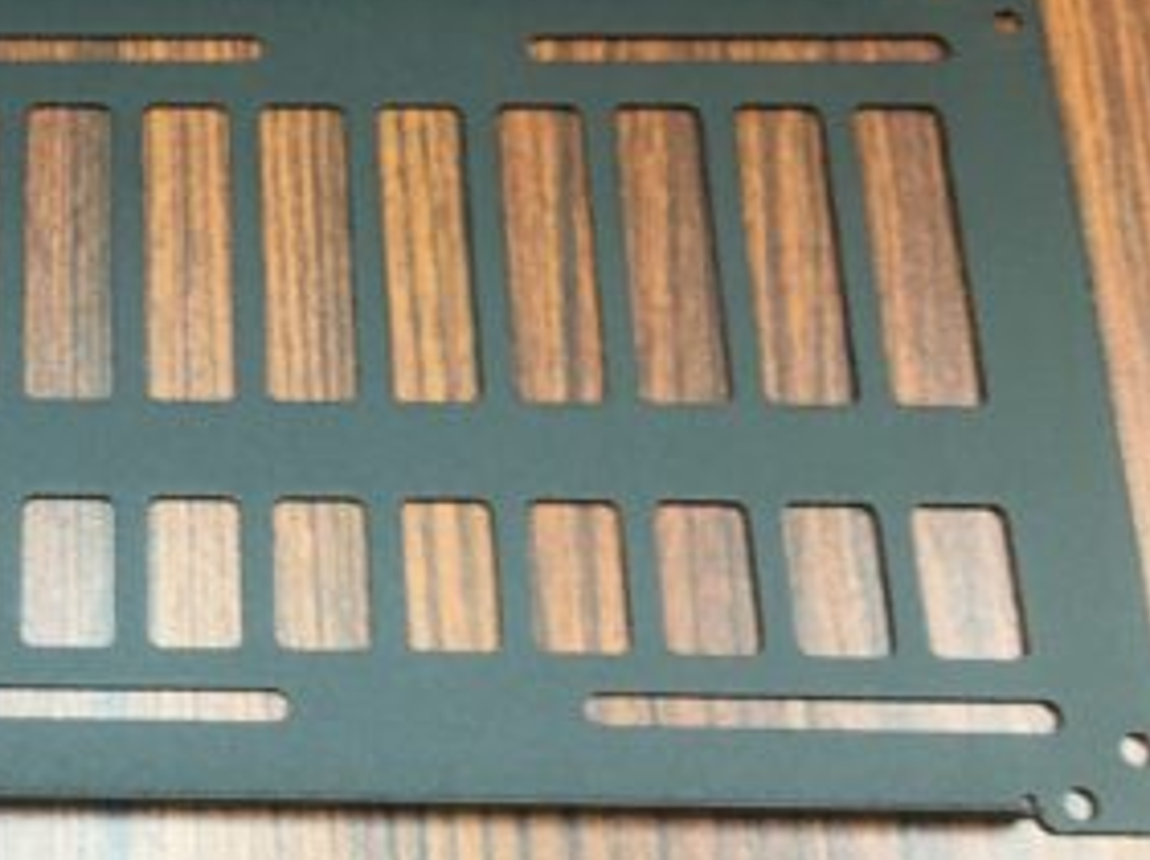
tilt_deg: -66.3
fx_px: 2057
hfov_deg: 29.2
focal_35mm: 62
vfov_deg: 23.6
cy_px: 430
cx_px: -4
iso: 200
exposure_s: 1/24
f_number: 2.2
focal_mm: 4.15
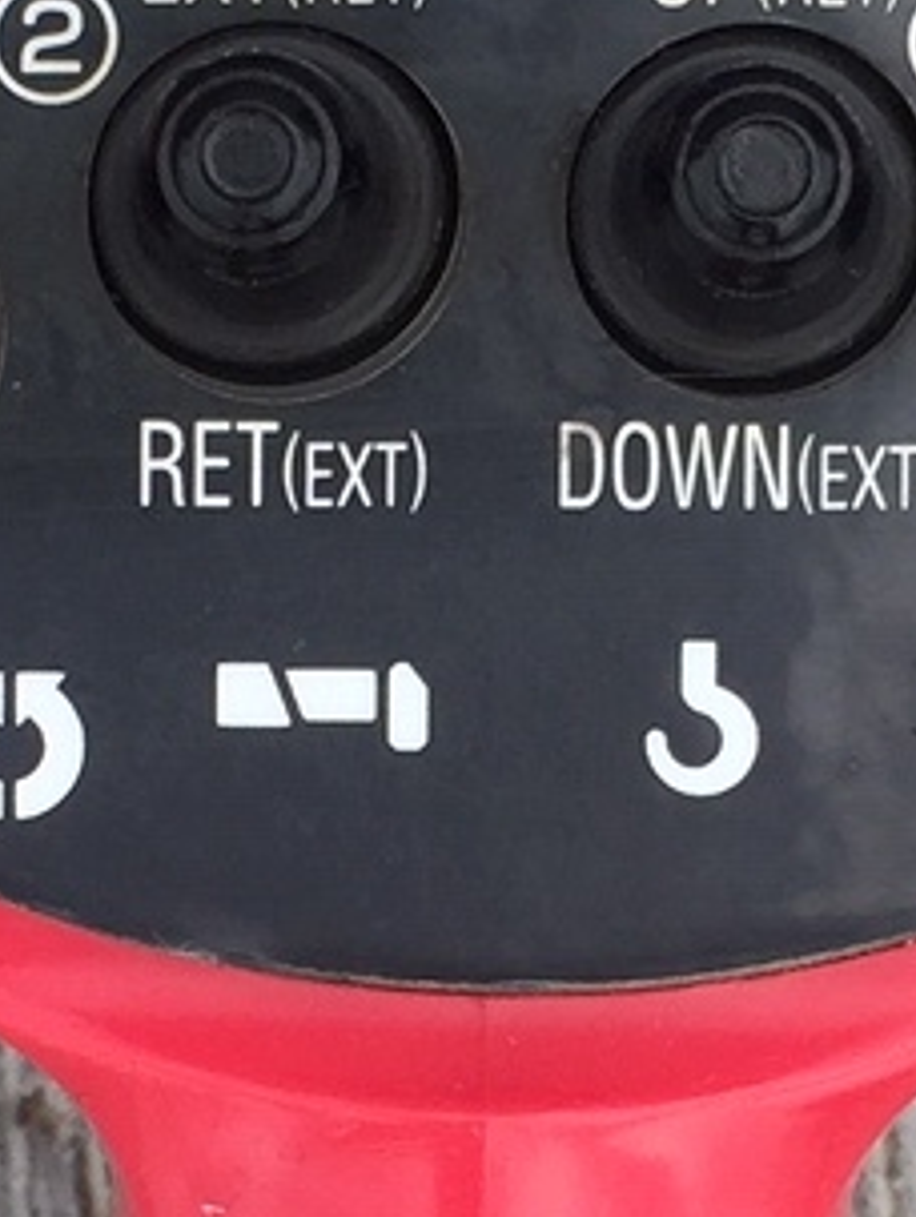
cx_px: 546
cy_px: 815
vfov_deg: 12.6
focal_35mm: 156
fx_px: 5492
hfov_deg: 9.5
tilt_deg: -82.4
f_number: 2.2
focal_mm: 4.15
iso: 32
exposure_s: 1/791
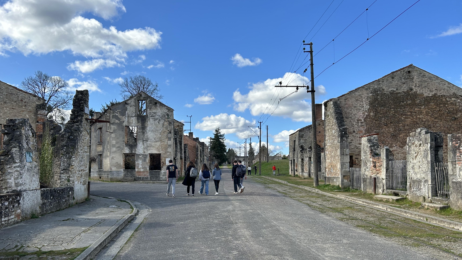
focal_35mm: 29
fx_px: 355
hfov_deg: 66.1
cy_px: 161
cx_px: 228
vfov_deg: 39.9
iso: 50
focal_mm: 5.7
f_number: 1.5
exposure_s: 1/2513
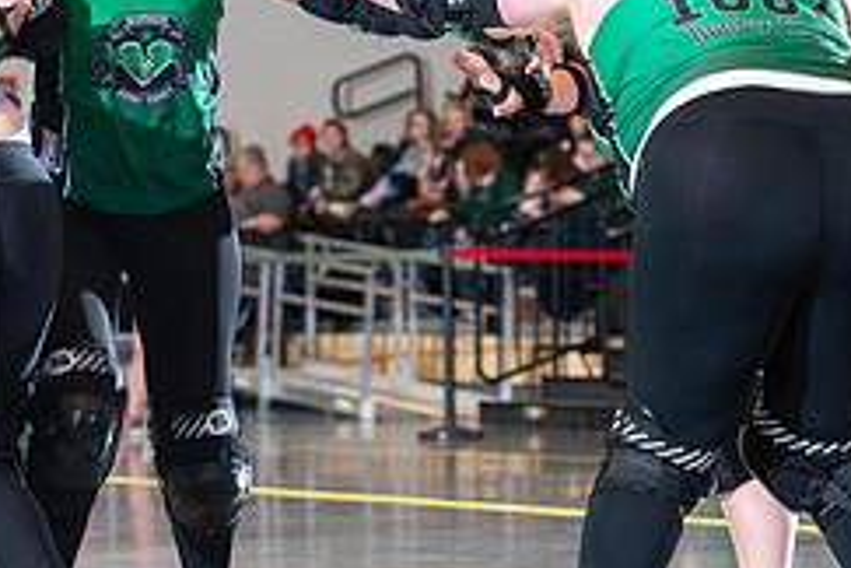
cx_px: 378
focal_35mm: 205
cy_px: 191
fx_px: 4846
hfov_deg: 10.0
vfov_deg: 6.7
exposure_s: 1/160
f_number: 5.6
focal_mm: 86
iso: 640
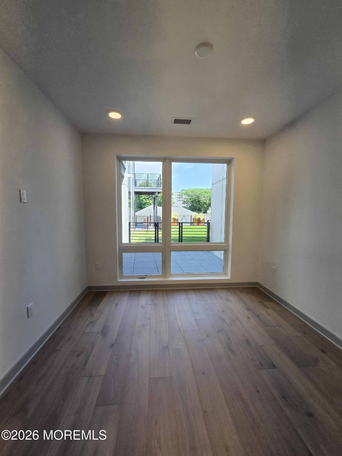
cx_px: 171
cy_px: 228
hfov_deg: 89.9
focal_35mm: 13
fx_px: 171
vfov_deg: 106.2
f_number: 2.2
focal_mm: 2.2
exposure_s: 1/419
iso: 100
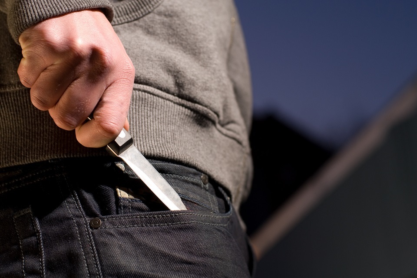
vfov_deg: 18.2
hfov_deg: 27.0
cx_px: 208
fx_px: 869
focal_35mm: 75
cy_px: 139
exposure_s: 1/25
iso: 100
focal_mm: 50
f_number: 3.5
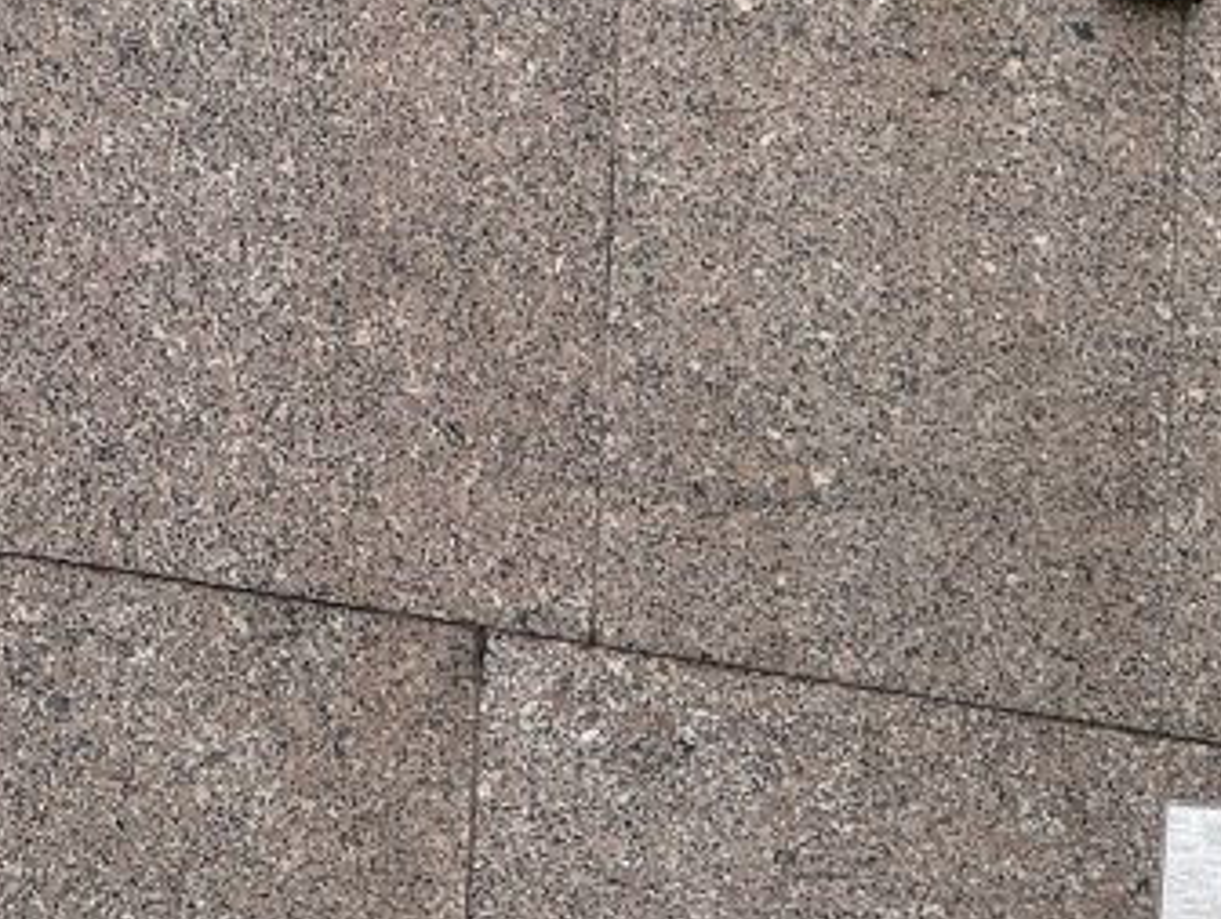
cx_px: 1741
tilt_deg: +12.0
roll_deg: -0.9
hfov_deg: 8.5
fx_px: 8089
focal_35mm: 229
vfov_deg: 6.5
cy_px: 841
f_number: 2.8
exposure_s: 1/275
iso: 25
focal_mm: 9
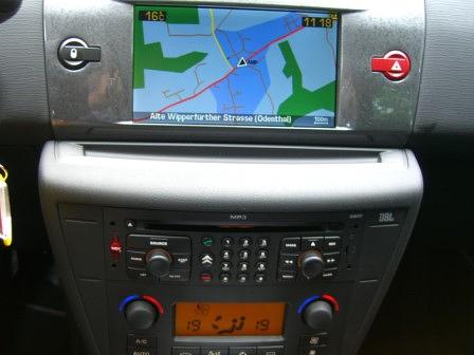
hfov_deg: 49.0
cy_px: 178
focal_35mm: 38
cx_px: 237
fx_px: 520
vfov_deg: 37.7
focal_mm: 7.9
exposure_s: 1/25
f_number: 2.8
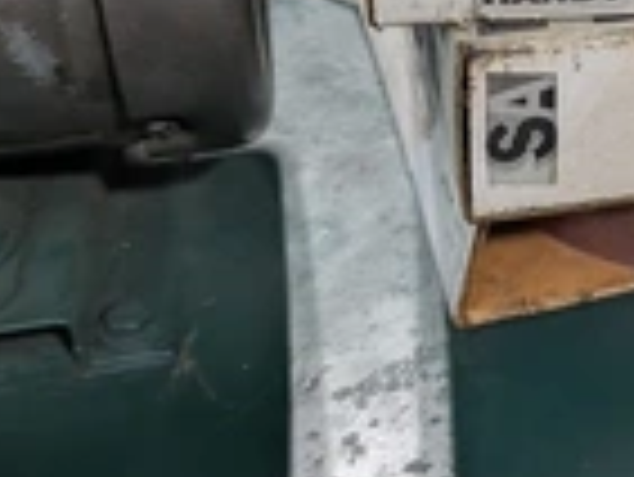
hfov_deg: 26.1
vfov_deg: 20.7
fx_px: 1246
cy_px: -38
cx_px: 719
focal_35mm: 68
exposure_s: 1/409
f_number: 1.68
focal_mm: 6.9
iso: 772
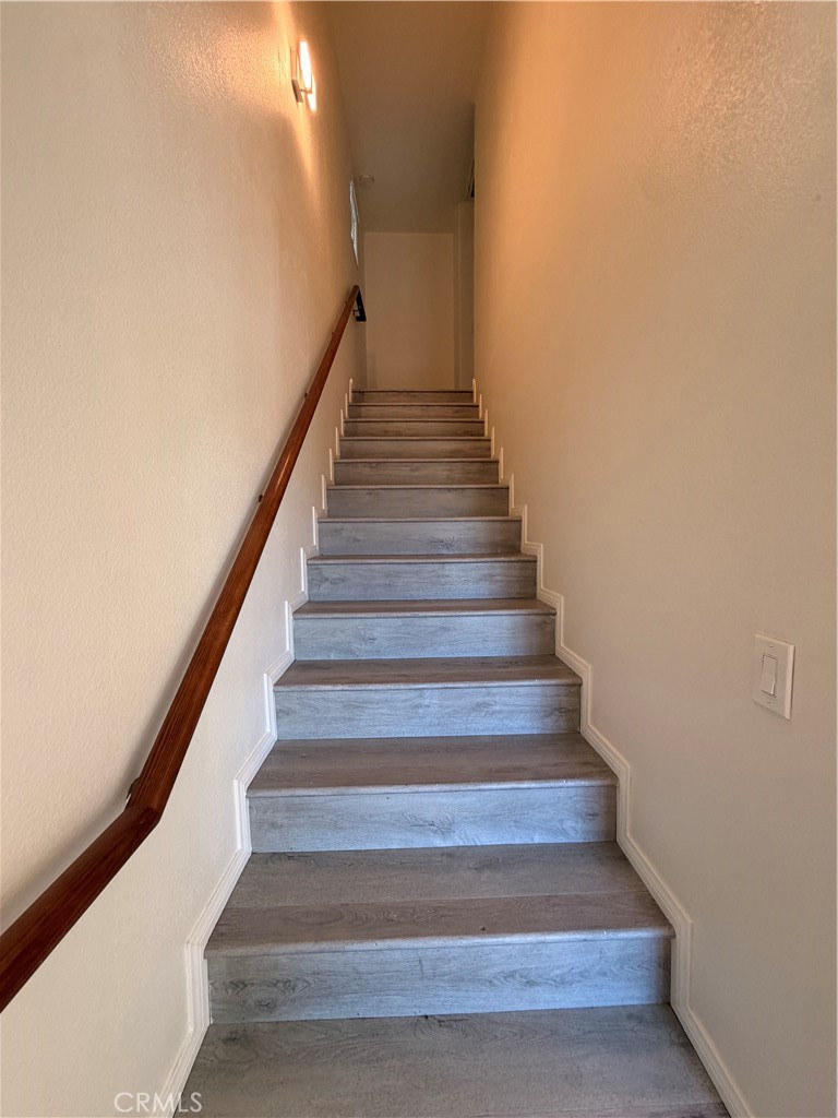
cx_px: 419
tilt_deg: -3.7
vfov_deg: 102.1
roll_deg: +1.0
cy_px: 559
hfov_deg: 85.7
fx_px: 452
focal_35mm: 14
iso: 200
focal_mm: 2.22
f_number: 2.2
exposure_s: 1/60
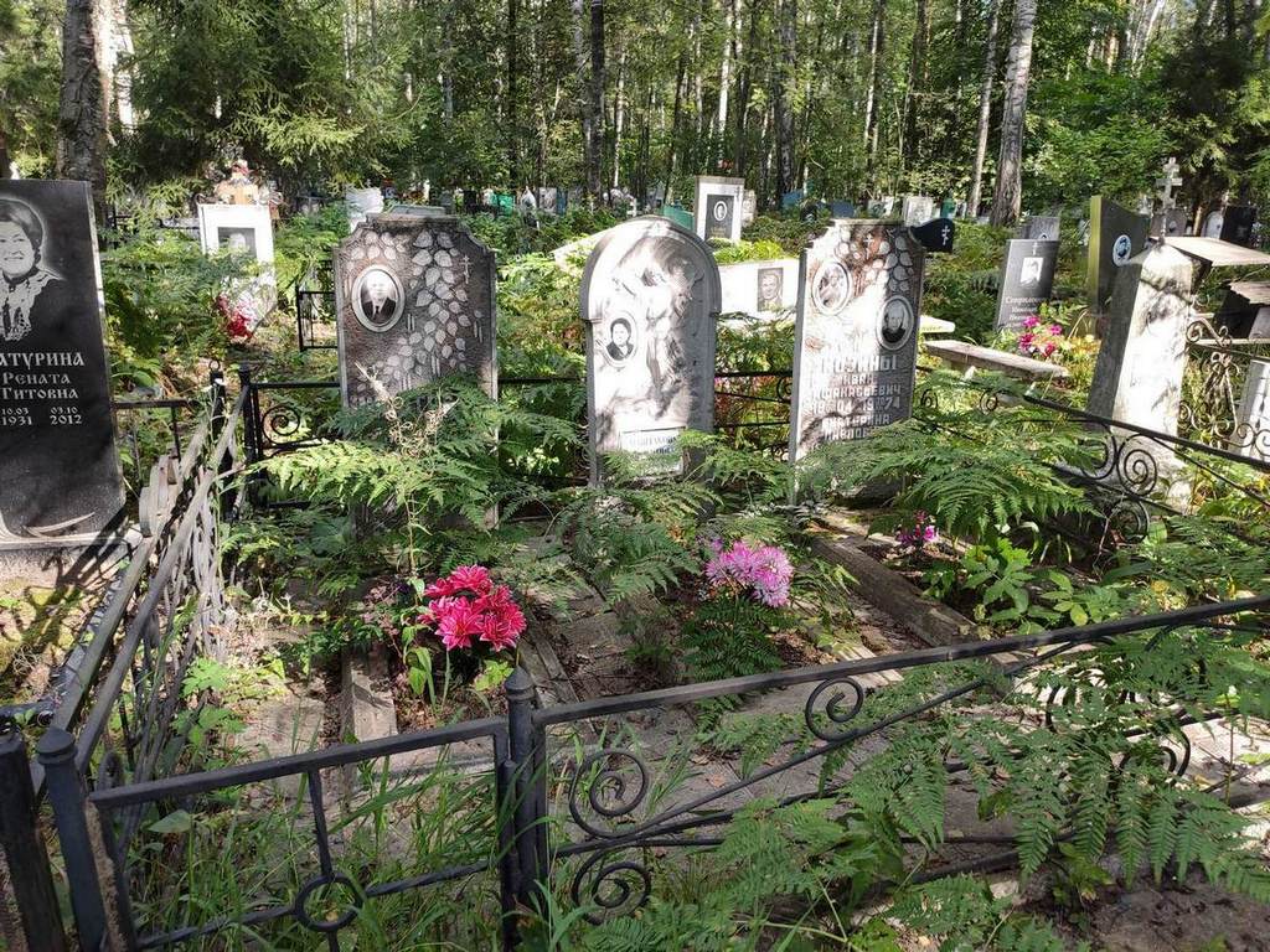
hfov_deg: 67.3
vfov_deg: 53.1
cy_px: 476
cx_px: 635
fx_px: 954
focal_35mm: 26
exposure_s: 1/120
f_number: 1.75
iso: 125
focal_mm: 4.77
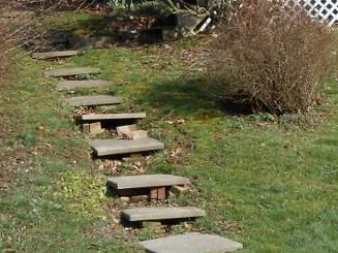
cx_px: 406
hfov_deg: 15.9
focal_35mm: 119
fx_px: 1162
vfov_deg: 12.2
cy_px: -41
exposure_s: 1/400
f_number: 4.2
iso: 80
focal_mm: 6.8
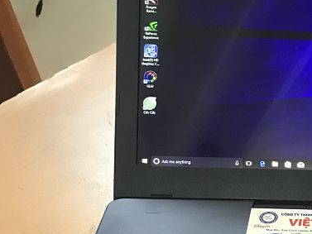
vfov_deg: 18.4
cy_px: 276
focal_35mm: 76
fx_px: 685
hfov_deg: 22.5
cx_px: 422
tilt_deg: -47.9
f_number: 1.8
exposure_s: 1/17
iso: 100
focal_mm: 3.99
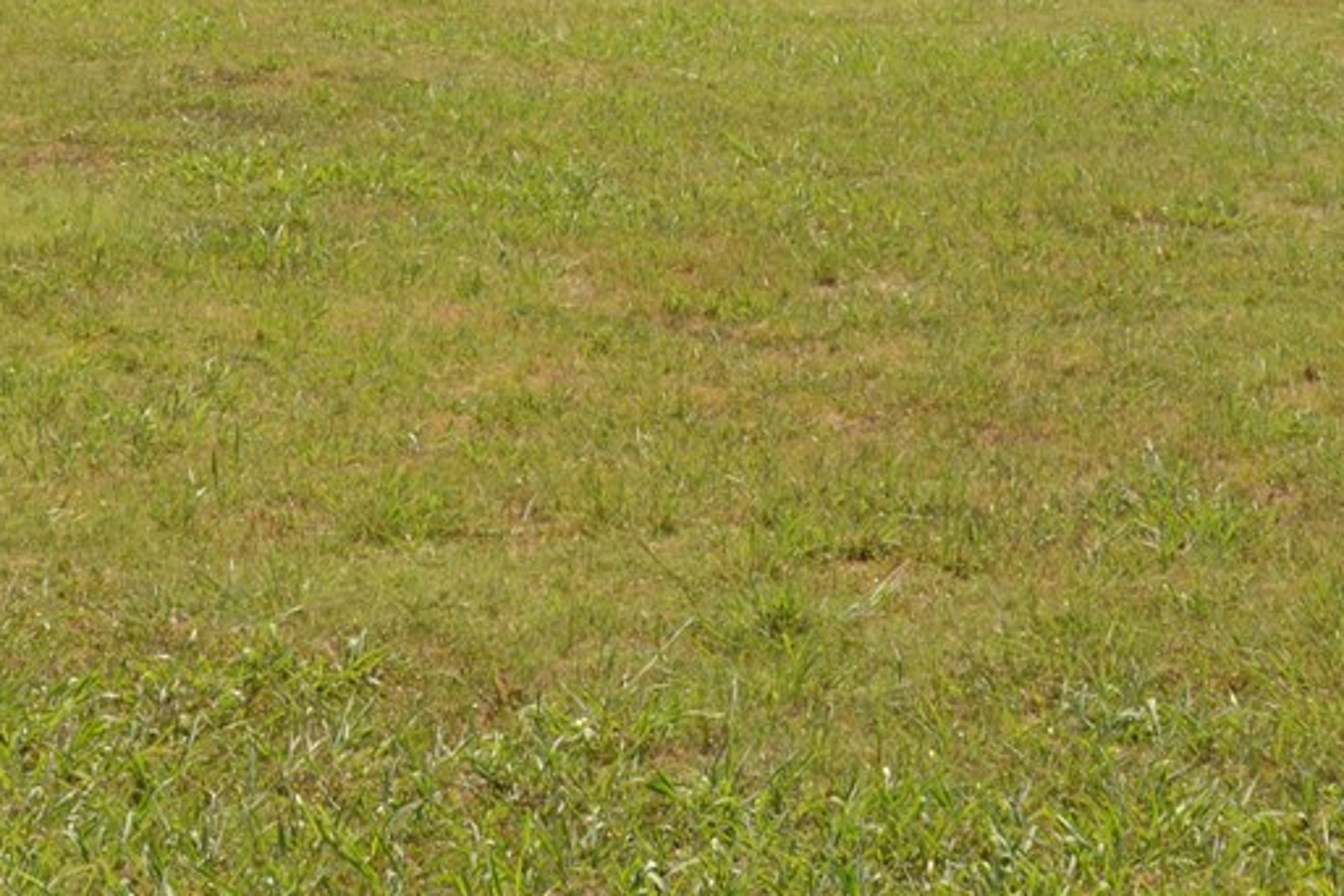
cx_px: 648
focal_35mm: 127
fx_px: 4741
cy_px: -427
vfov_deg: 10.4
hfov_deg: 16.1
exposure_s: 1/200
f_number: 14
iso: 320
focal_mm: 32
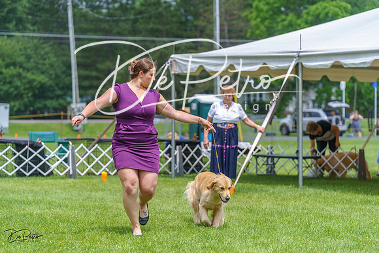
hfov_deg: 17.3
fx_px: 1243
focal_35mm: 118
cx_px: 190
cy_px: 126
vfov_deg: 11.6
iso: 100
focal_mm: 118
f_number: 3.5
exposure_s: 1/1250
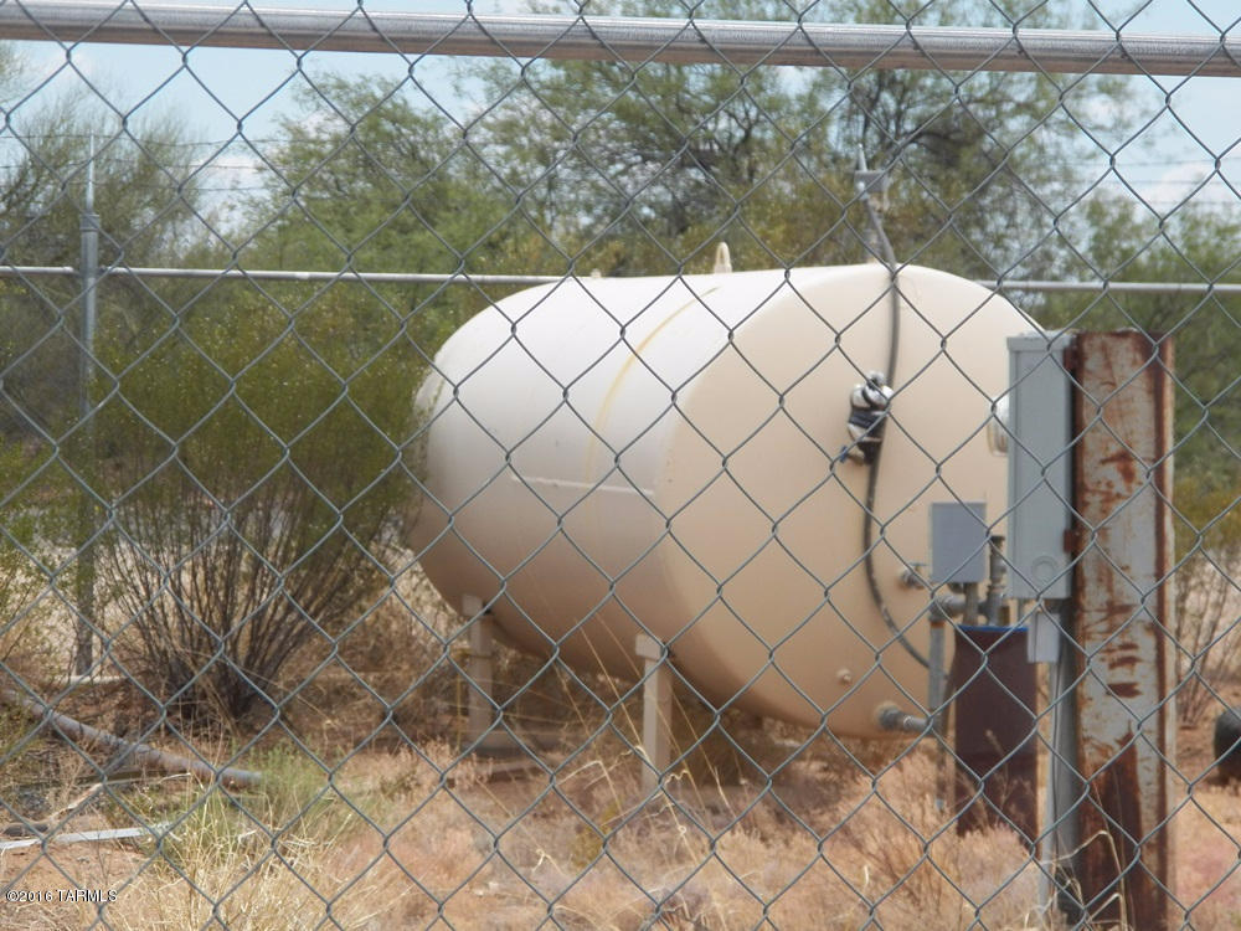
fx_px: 5055
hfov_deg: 14.0
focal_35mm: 141
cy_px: 466
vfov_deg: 10.5
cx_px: 620
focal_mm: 25.4
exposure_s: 1/1250
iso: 125
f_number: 4
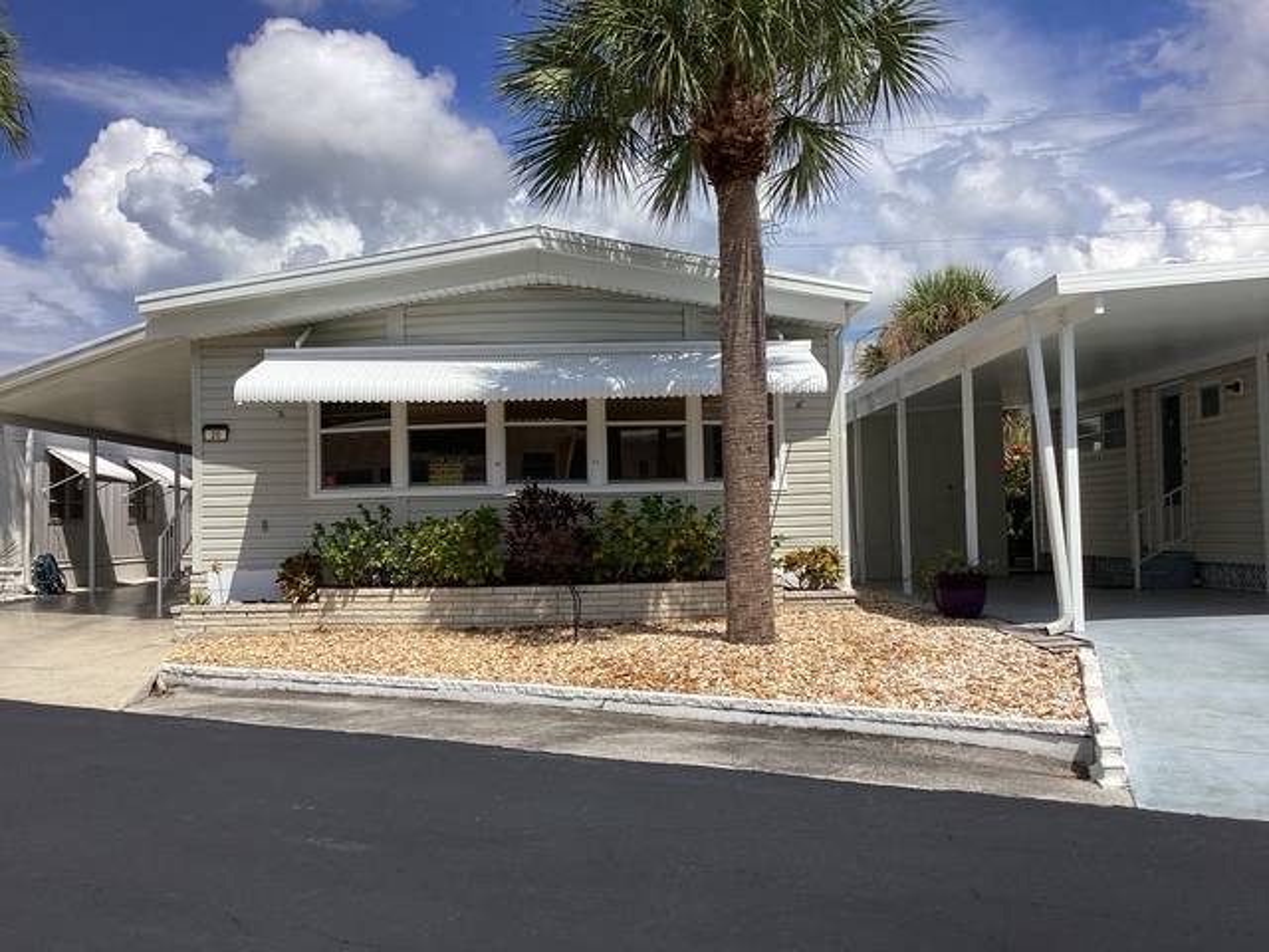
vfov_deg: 45.4
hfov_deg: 58.4
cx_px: 634
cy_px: 476
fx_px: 1136
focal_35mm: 31
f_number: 2.4
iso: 25
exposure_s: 1/2469
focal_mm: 3.3
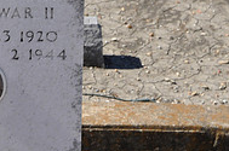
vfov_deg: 7.7
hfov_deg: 11.7
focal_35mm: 175
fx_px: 1110
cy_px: -68
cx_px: 1
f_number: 7.1
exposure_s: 1/200
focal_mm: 38
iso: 200
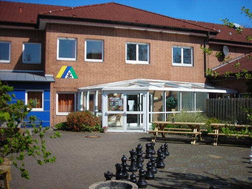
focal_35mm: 38
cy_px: 94
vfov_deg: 37.7
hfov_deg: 49.0
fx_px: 277
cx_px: 126
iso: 70
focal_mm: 6.3
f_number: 6.4
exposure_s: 1/284
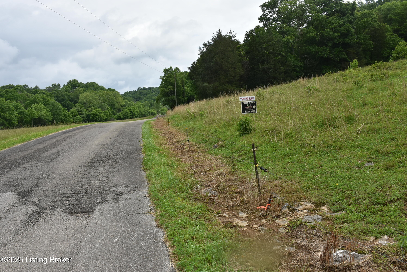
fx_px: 339
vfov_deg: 43.7
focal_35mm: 30
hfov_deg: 61.9
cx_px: 204
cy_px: 136
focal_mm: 20
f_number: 10
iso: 250
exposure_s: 1/400
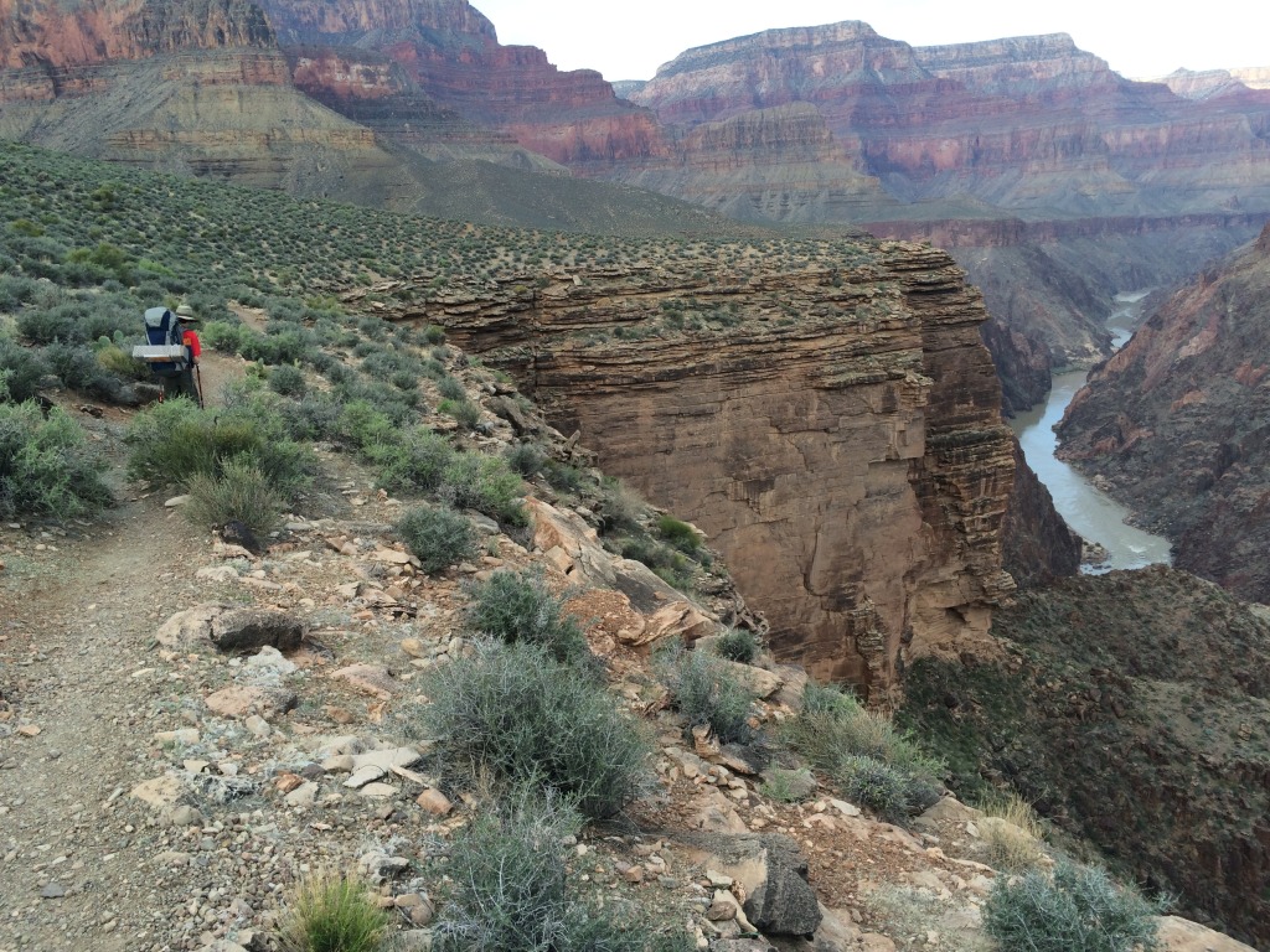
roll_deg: +1.9
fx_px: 1064
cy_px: 476
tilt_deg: -16.0
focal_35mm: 29
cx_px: 635
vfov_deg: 48.2
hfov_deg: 61.7
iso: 32
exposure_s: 1/373
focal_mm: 4.15
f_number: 2.2
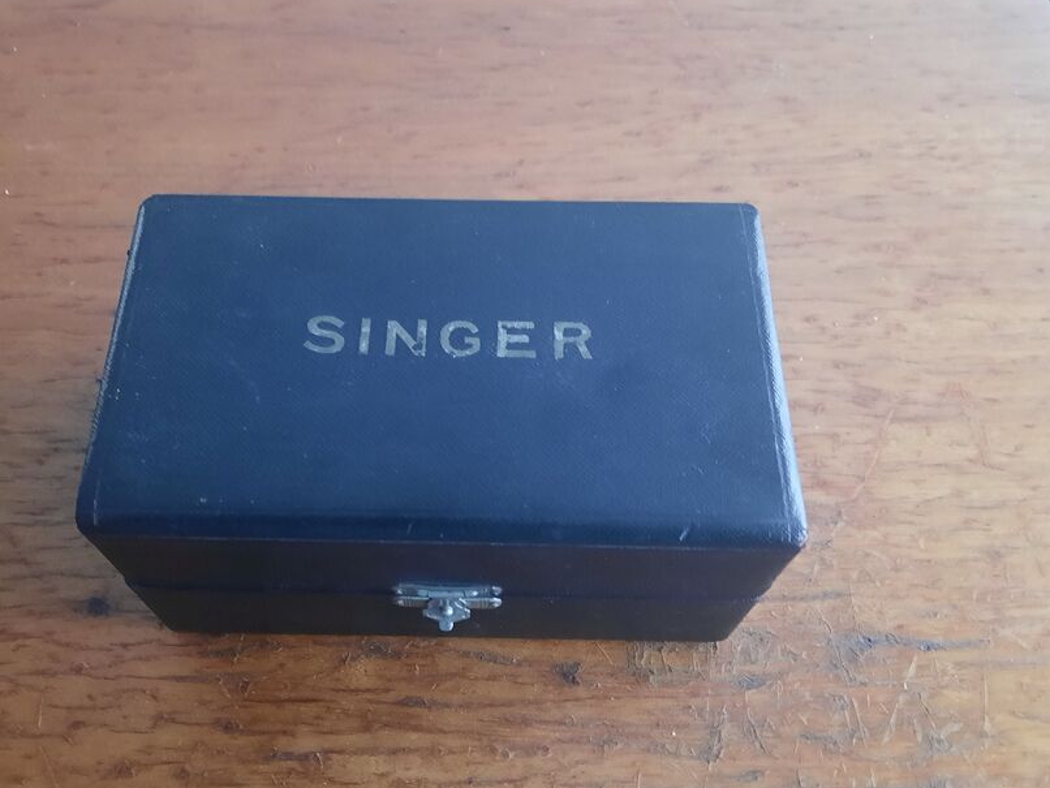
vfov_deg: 45.3
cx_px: 464
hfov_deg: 58.2
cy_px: 452
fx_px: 941
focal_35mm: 31
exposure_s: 1/20
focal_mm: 4.6
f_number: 2
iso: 1250
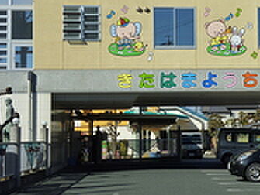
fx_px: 684
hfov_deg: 21.4
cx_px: 188
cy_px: 73
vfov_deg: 16.2
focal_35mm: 91
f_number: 4.7
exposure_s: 1/800
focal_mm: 11
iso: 125
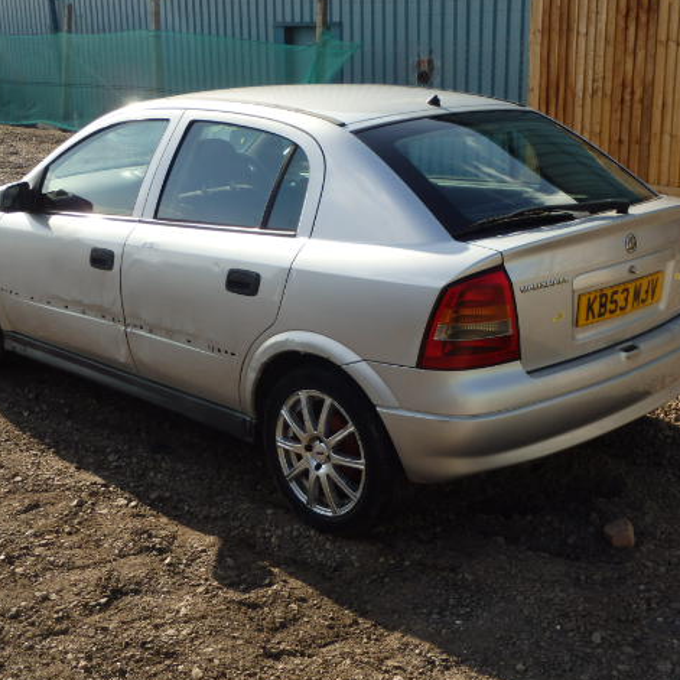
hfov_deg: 35.4
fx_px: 1067
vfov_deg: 35.4
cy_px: 341
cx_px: 334
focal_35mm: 48
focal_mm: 7.3
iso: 125
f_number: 4.7
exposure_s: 1/500
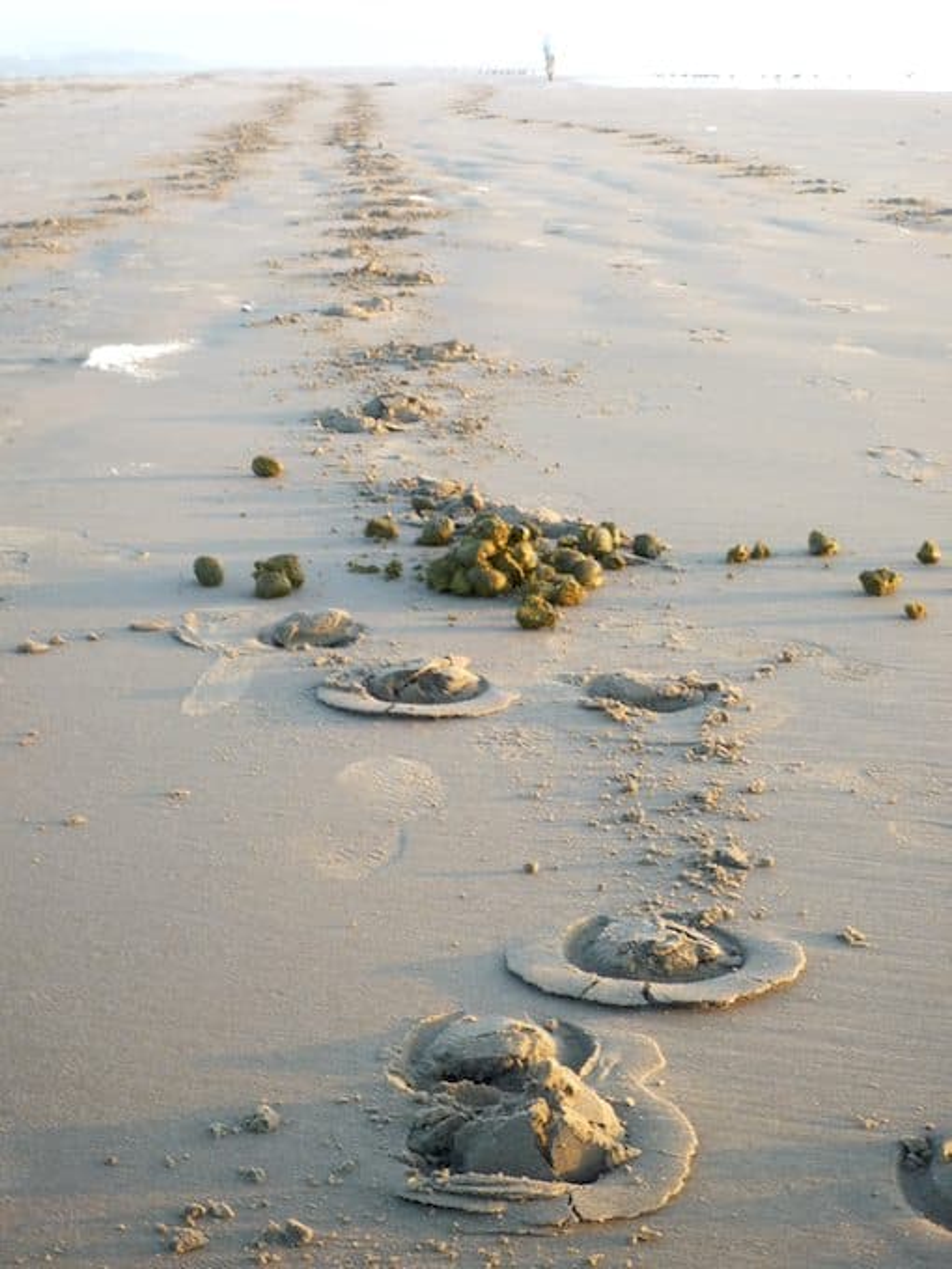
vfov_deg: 32.7
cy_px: 634
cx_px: 476
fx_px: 2163
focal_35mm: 59
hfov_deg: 24.8
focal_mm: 10.4
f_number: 4.7
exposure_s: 1/20
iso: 100
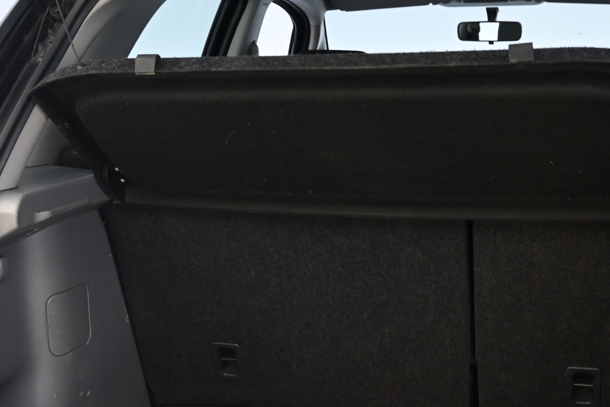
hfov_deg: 35.5
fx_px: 953
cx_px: 334
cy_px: 269
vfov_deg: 24.0
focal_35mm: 56
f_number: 4
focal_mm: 22.5
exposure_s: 1/40
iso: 1000
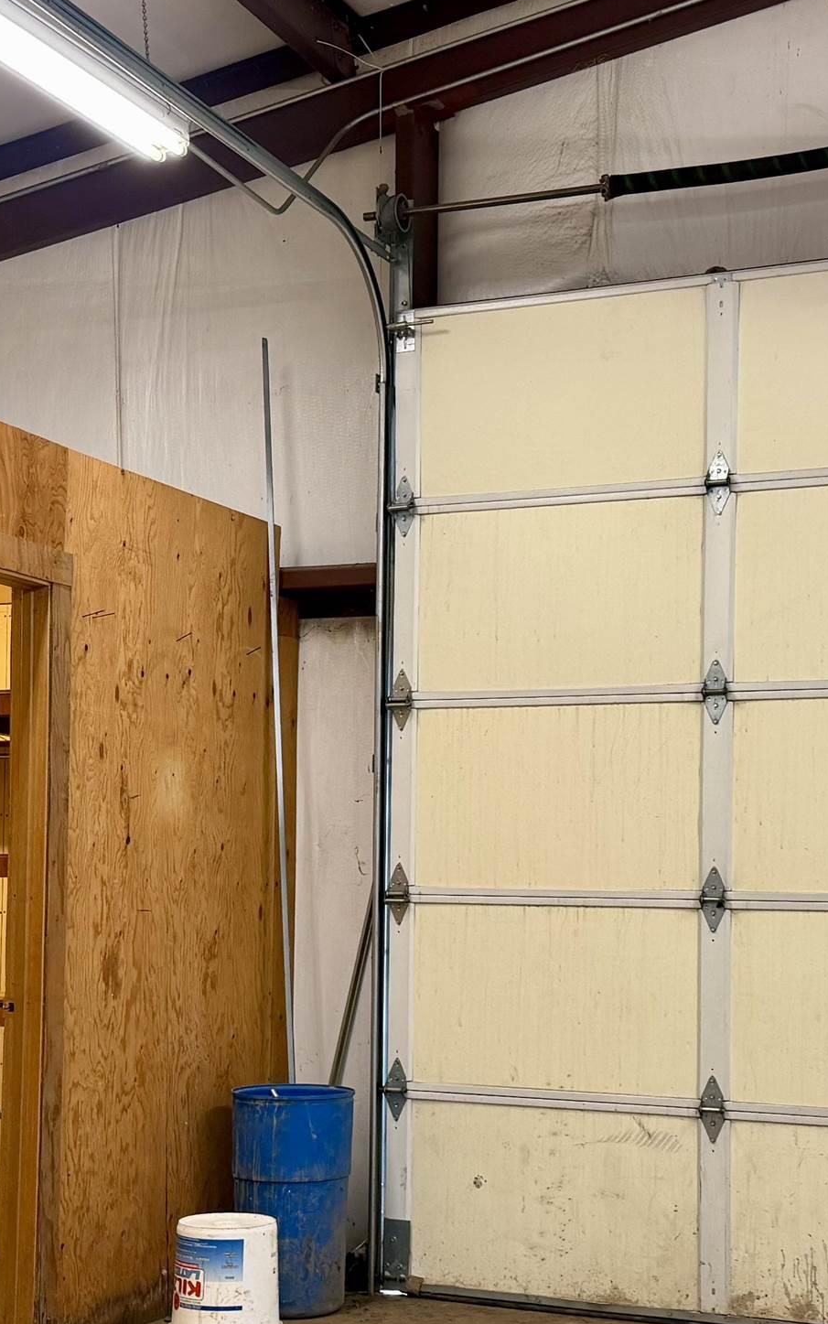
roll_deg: -0.8
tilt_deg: +1.8
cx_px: 429
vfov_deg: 37.3
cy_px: 820
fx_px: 1949
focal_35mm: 54
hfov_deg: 24.0
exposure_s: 1/60
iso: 200
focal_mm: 6.76
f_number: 1.78
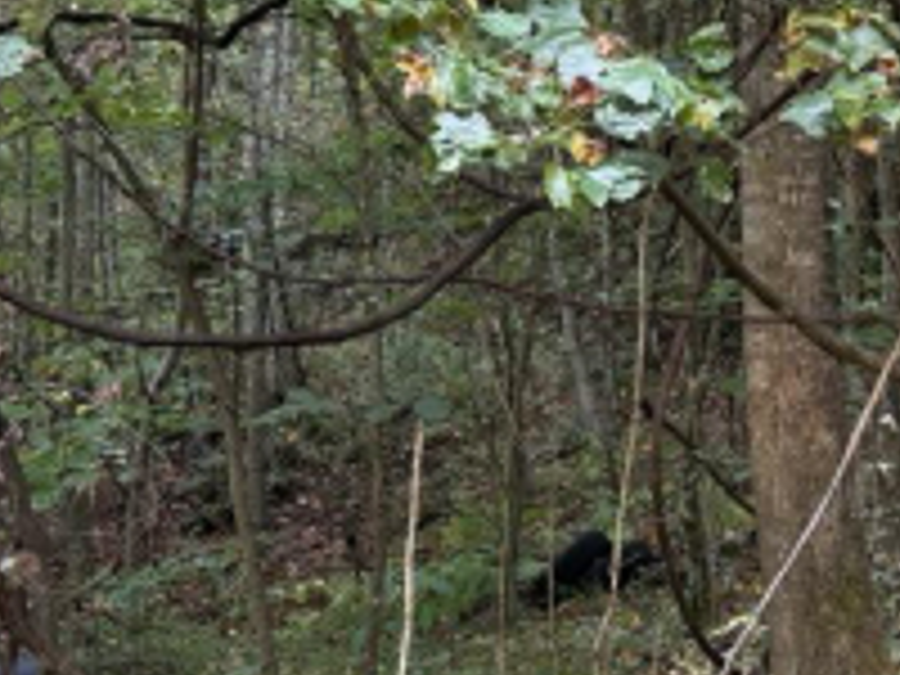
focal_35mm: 80
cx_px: 1172
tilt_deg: +0.1
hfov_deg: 21.9
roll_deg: -2.7
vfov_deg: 18.3
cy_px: 180
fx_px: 2080
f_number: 1.78
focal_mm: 6.76
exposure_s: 1/131
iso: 100
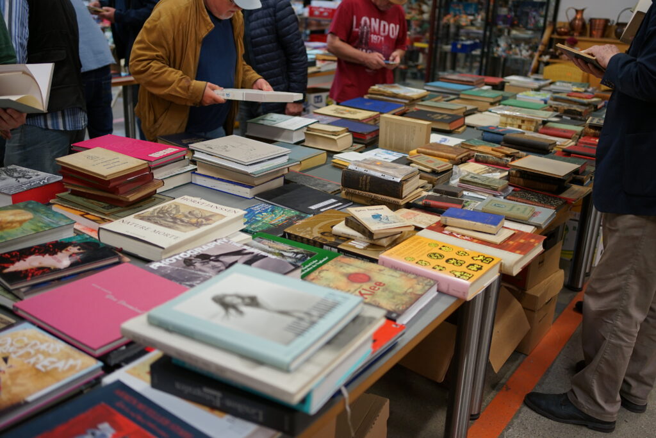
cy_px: 219
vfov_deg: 37.9
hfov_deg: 54.4
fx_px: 638
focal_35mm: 35
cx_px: 328
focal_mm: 35
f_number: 2.2
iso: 400
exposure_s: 1/200
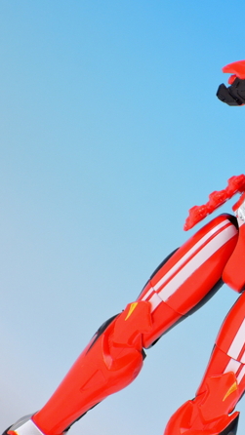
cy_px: 217
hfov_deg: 6.9
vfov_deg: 12.2
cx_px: 289
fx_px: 2032
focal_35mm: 176
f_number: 5.6
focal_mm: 25.5
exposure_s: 1/2
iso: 80
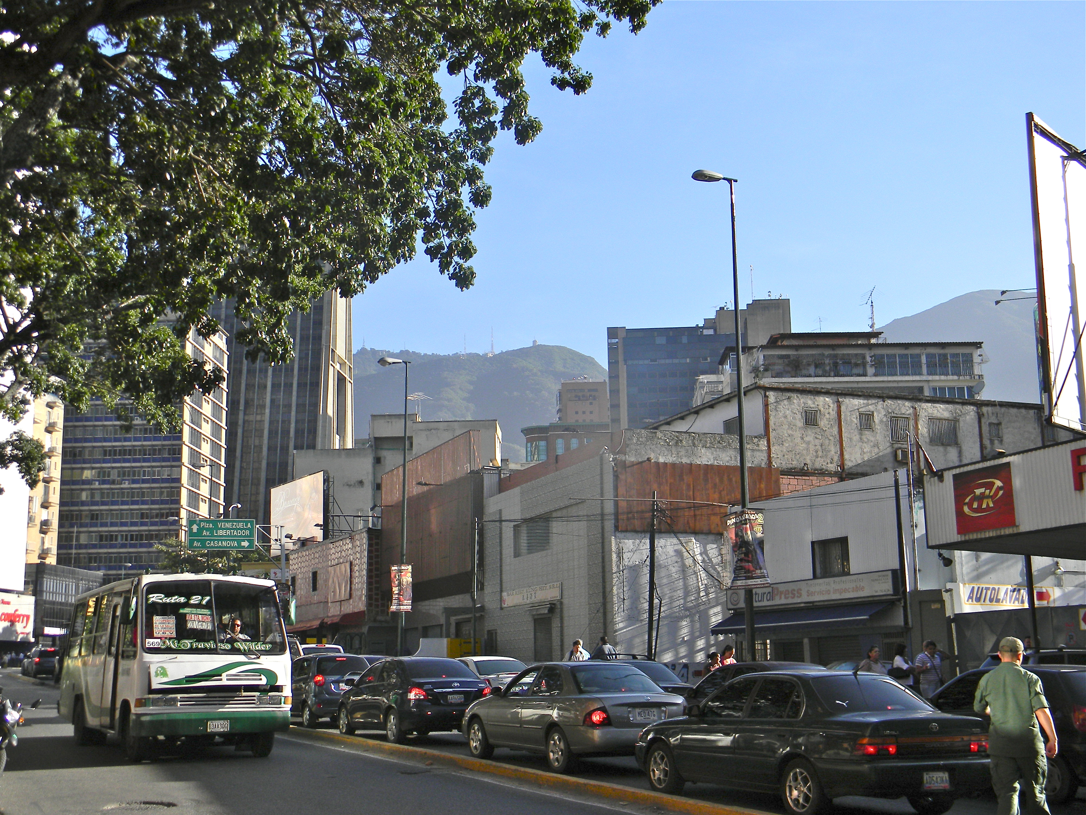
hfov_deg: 45.8
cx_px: 543
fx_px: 1286
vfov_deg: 35.1
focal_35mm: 41
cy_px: 408
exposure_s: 1/568
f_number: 3.8
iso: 80
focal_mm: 7.3
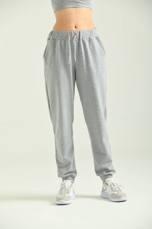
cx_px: 76
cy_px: 114
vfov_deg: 16.8
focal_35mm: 122
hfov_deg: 11.2
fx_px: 773
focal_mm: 122
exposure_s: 1/160
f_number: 5.6
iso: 125
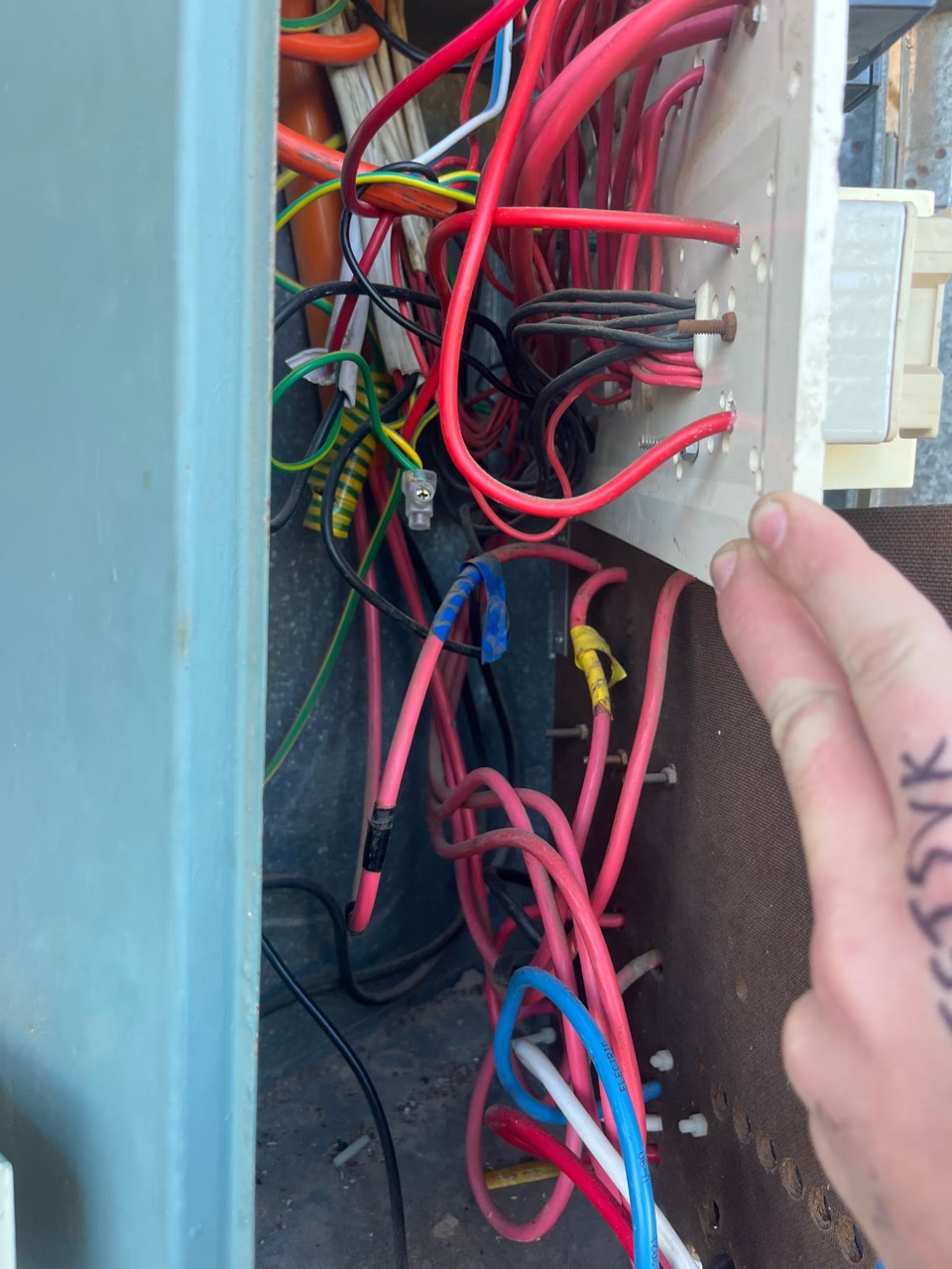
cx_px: 476
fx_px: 953
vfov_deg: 67.3
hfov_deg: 53.1
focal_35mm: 26
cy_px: 634
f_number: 1.6
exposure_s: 1/121
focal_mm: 5.1
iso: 64
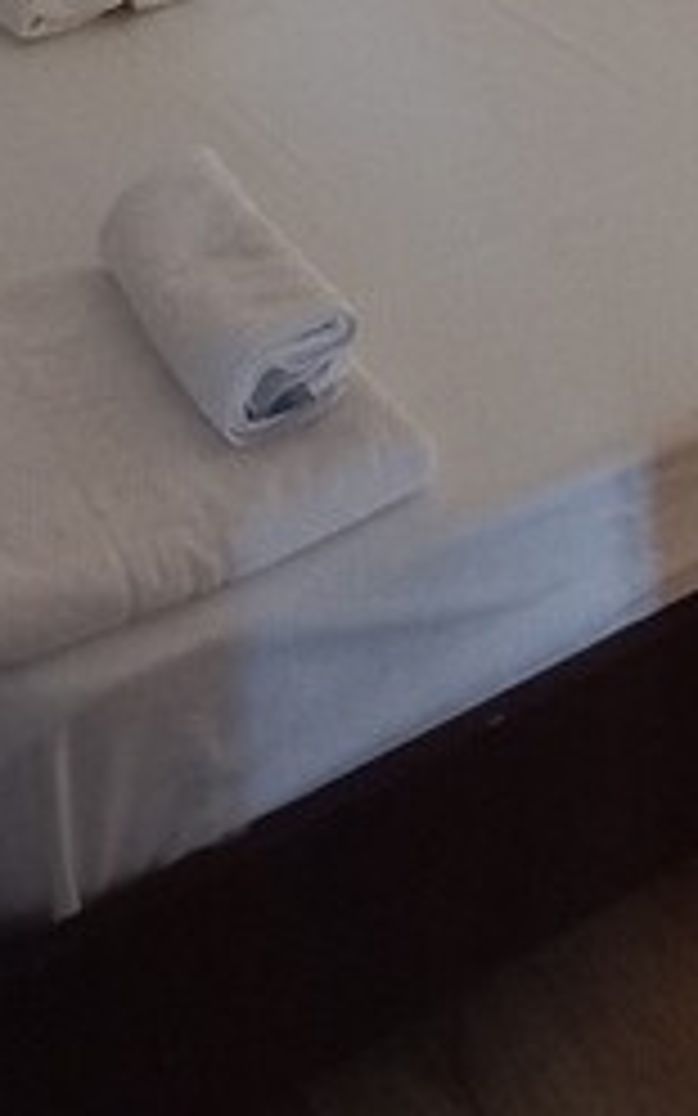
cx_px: 194
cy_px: -612
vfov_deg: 25.5
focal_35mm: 57
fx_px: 1735
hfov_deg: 22.6
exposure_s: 1/25
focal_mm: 1.42
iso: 200
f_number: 2.2
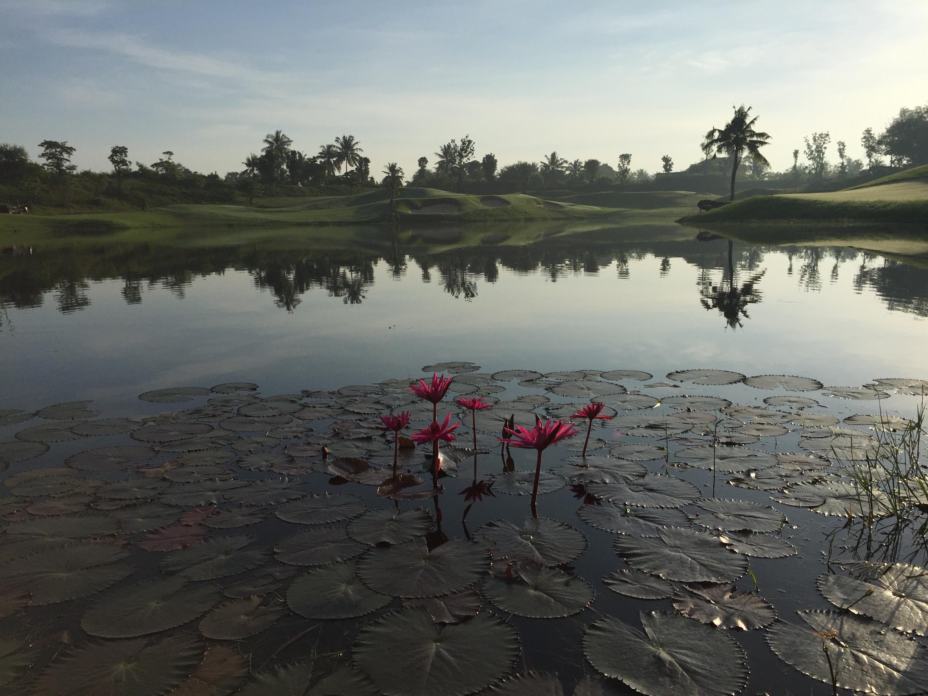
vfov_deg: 48.2
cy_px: 348
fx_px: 777
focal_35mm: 29
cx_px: 464
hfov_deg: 61.7
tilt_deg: -10.0
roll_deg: -1.0
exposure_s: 1/6623
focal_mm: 4.15
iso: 32
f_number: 2.2
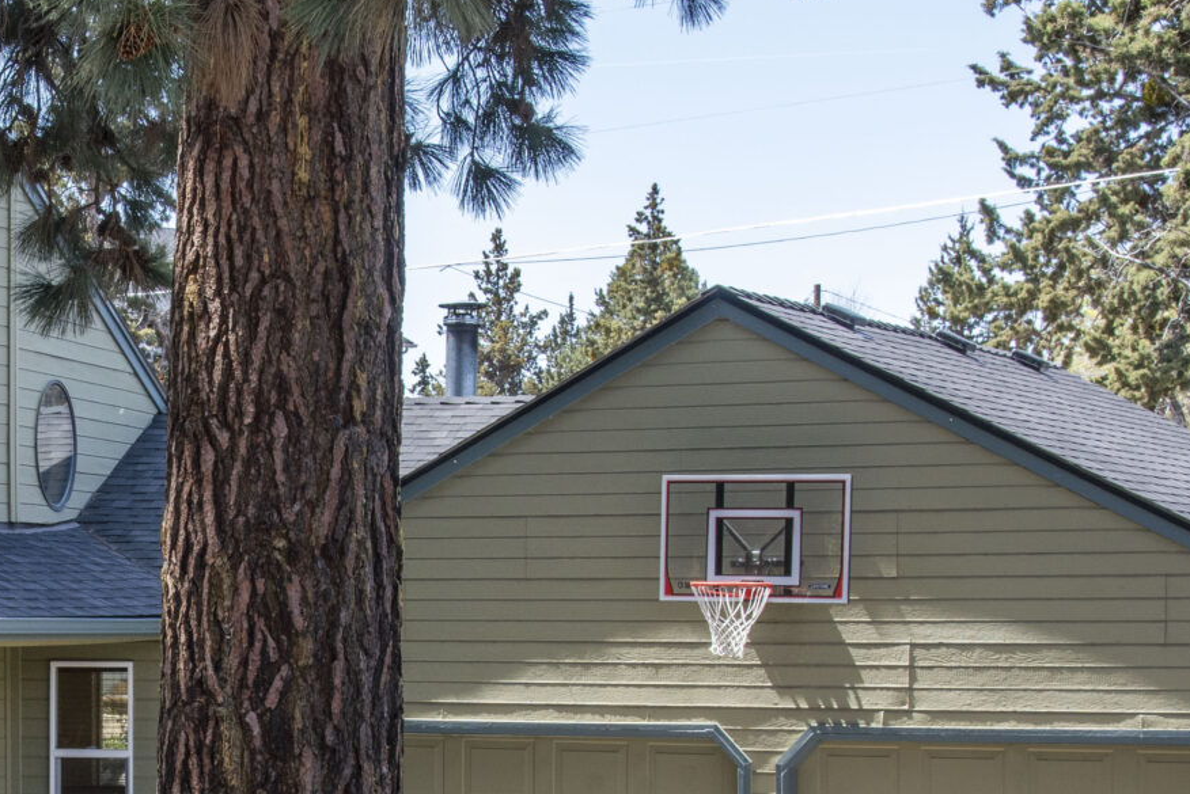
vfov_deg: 12.3
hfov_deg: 17.9
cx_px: -18
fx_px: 3671
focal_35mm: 111
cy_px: 706
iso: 200
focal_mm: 38
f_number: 11
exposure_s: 1/125
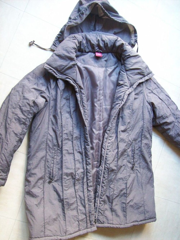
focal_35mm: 36
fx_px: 250
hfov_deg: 39.7
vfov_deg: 51.4
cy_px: 120
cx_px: 90
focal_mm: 6
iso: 160
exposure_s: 1/13.3
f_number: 2.7
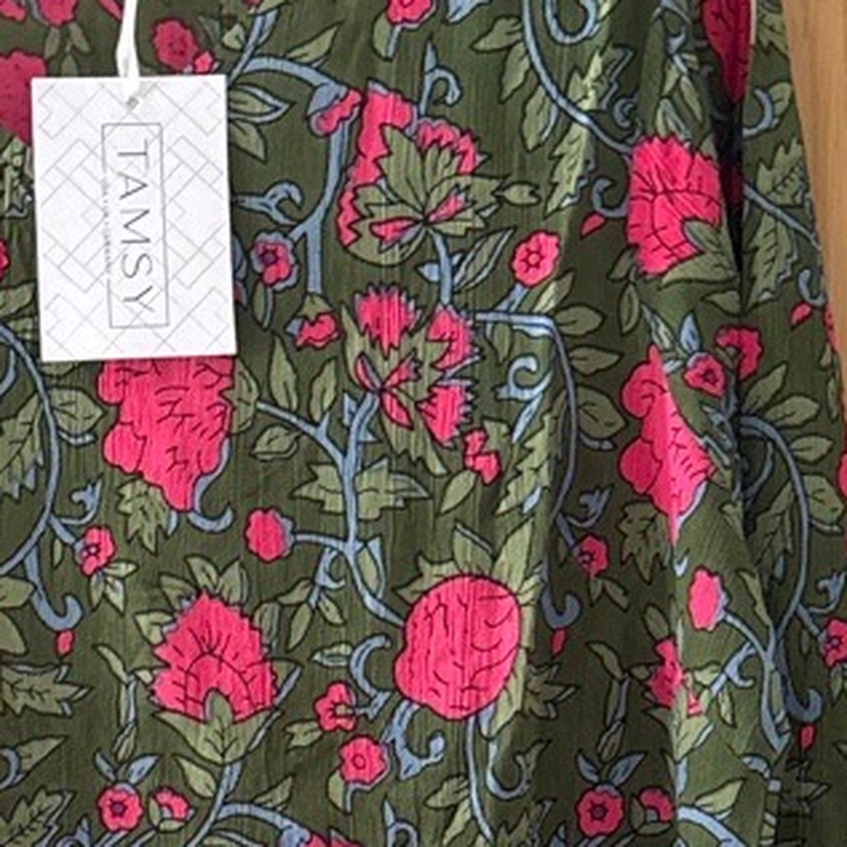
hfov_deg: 15.0
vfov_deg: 14.3
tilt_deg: -1.9
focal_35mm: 116
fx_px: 3211
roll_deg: +0.0
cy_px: 1157
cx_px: 195
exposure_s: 1/60
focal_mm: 5.96
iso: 400
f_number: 1.6
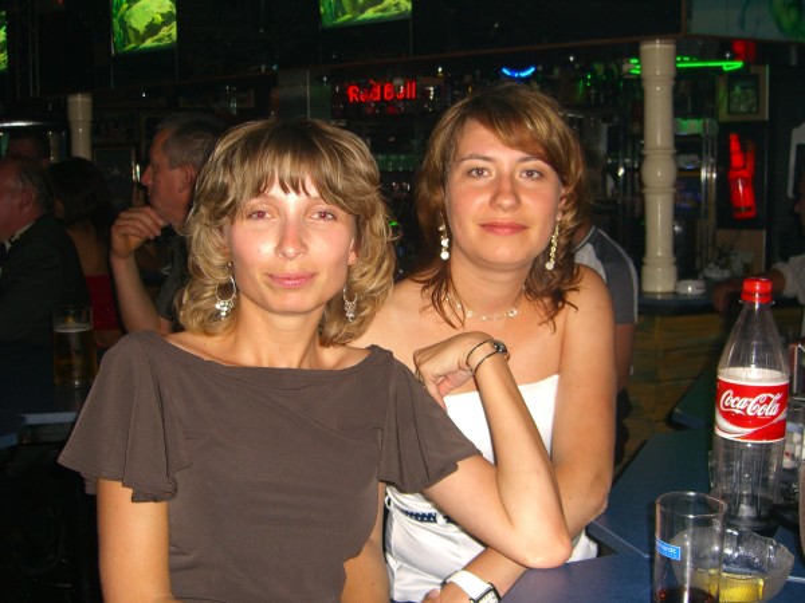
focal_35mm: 38
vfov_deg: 37.7
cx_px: 402
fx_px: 884
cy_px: 302
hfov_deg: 49.0
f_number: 2.8
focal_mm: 7.9
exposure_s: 1/60
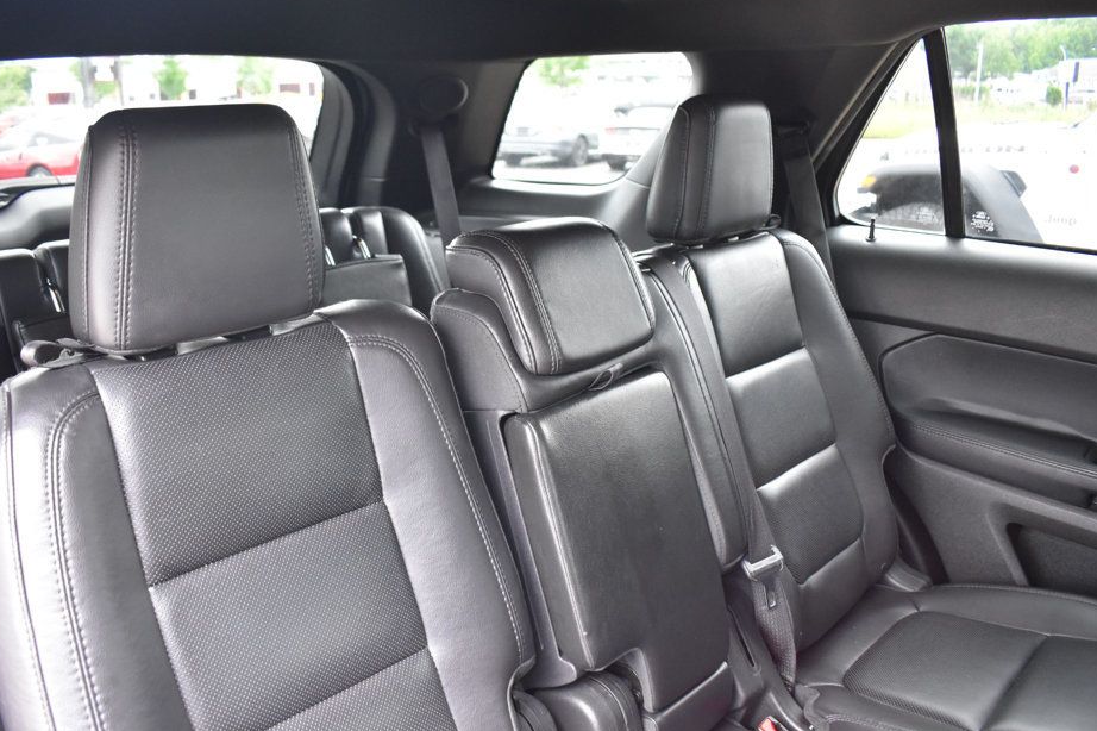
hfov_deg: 61.8
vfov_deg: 43.6
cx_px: 495
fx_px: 914
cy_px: 360
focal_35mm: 30
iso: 2000
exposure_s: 1/125
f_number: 4
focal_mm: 18
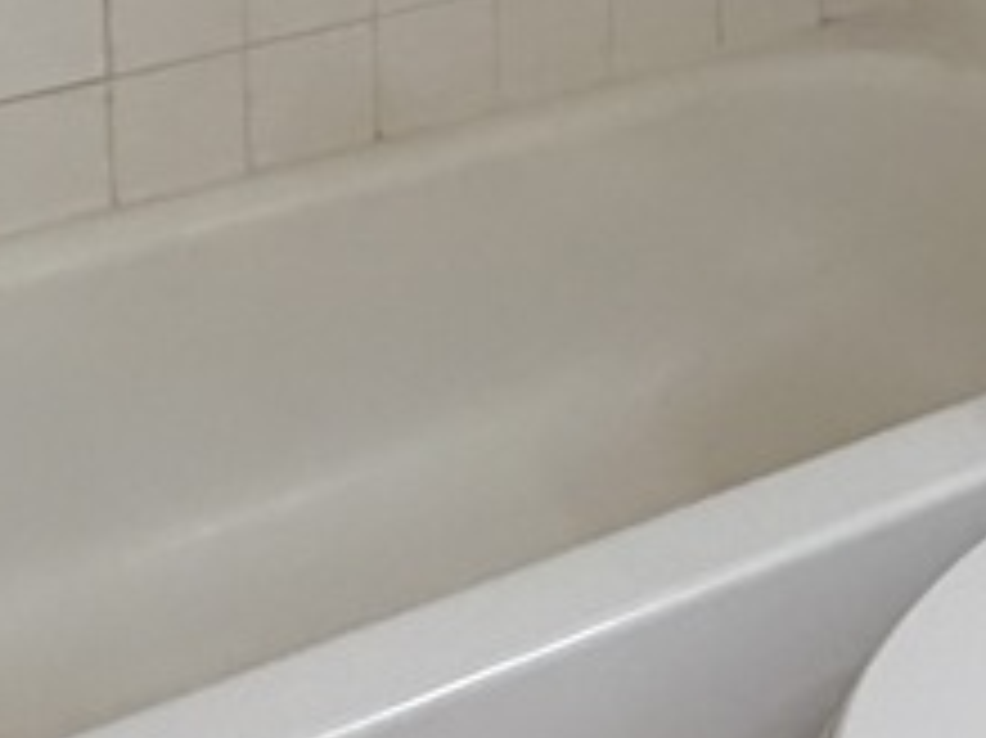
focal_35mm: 92
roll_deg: -0.8
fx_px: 2619
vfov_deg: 13.9
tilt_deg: -6.8
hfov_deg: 19.9
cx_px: 1211
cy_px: -684
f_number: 2.2
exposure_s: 1/120
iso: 320
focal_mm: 2.22
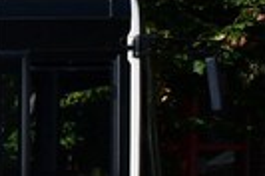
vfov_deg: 3.5
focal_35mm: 394
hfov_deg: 4.8
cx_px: -709
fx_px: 2893
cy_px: 277
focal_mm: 34
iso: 100
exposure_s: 1/250
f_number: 8
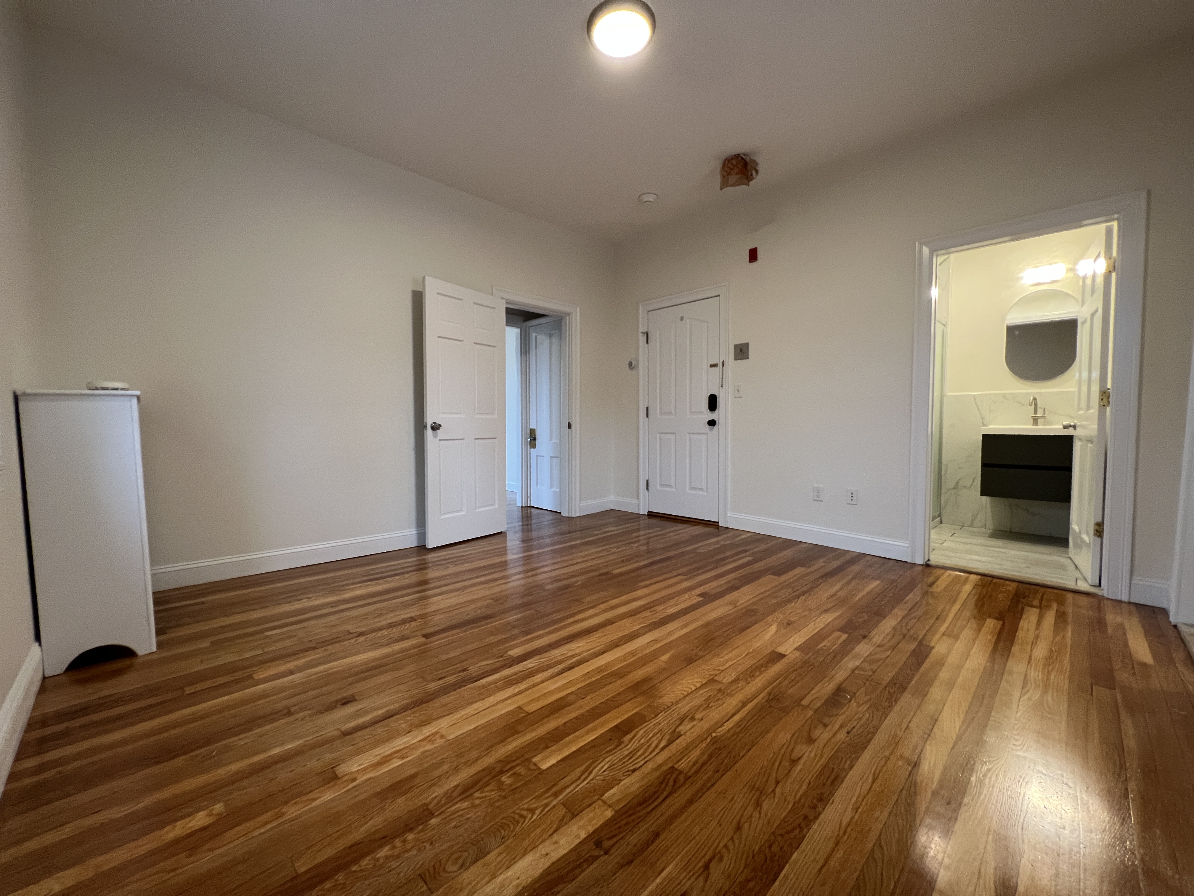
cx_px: 597
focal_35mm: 13
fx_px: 448
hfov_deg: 106.2
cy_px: 448
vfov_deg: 89.9
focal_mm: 1.57
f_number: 1.8
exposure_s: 1/60
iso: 250
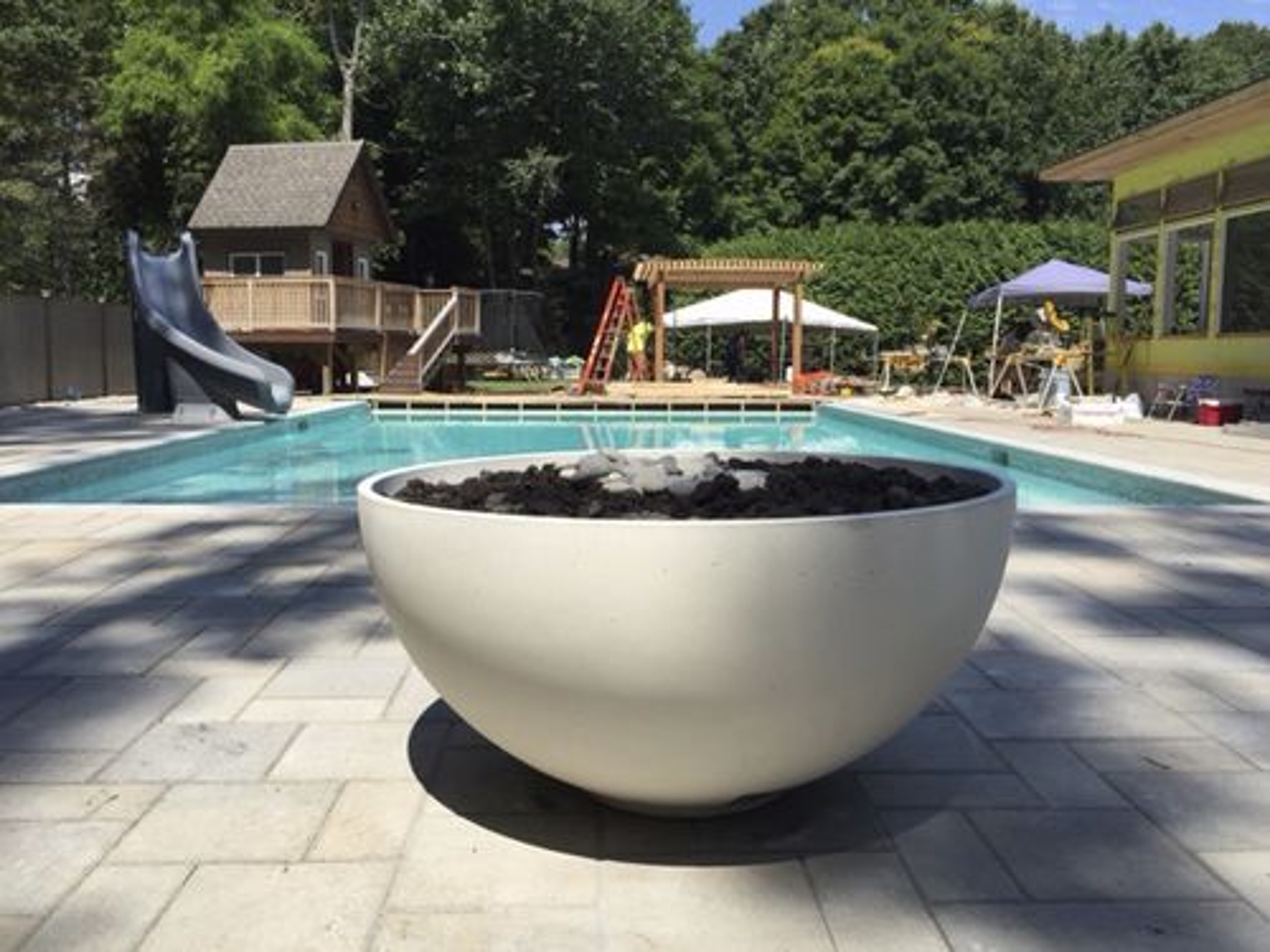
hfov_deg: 61.7
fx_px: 1064
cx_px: 635
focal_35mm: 29
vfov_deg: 48.2
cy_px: 476
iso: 32
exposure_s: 1/1883
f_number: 2.2
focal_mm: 4.15
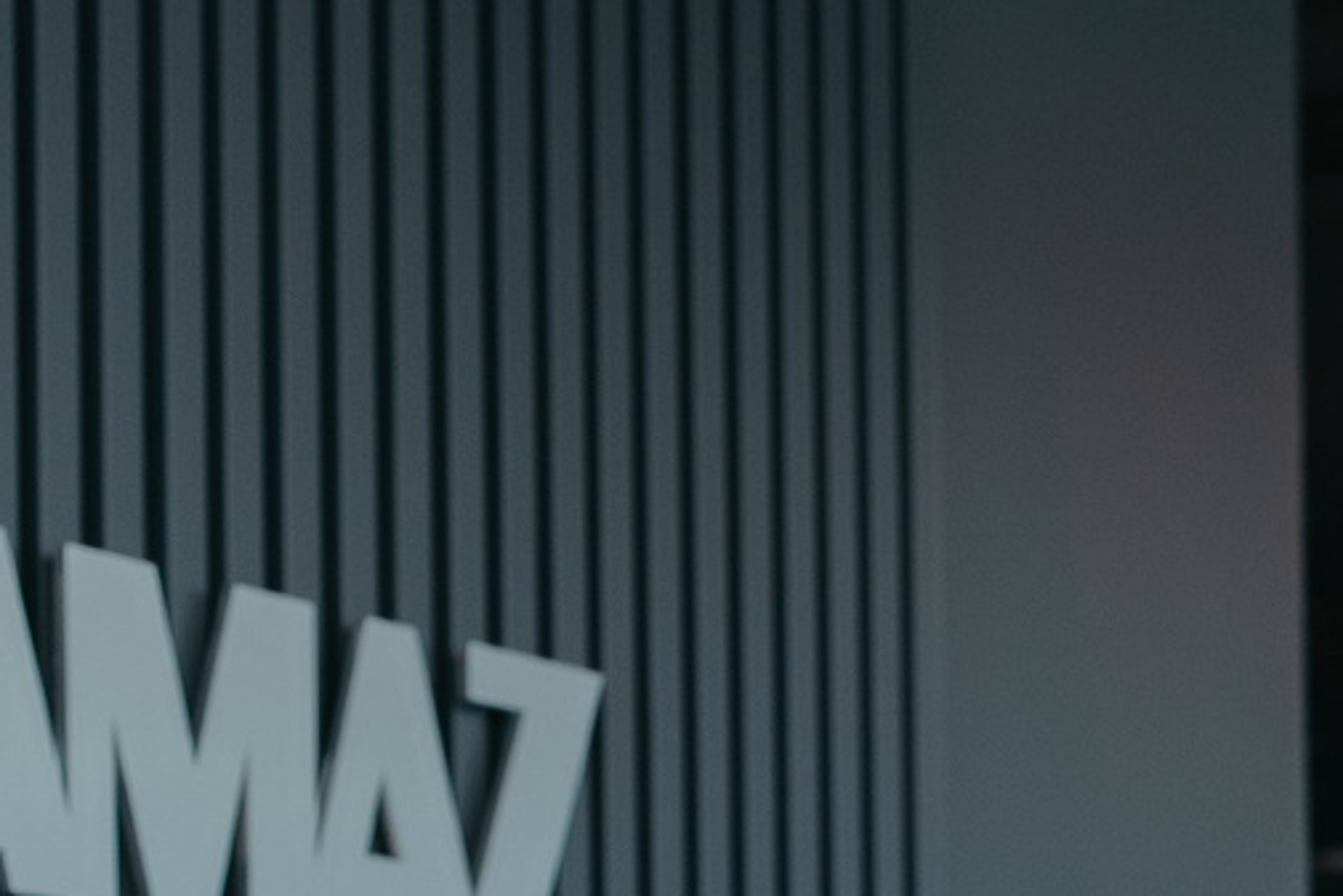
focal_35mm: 142
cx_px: 1138
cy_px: 1727
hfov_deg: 14.3
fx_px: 5299
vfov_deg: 9.1
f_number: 2.2
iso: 160
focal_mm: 28
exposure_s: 1/125
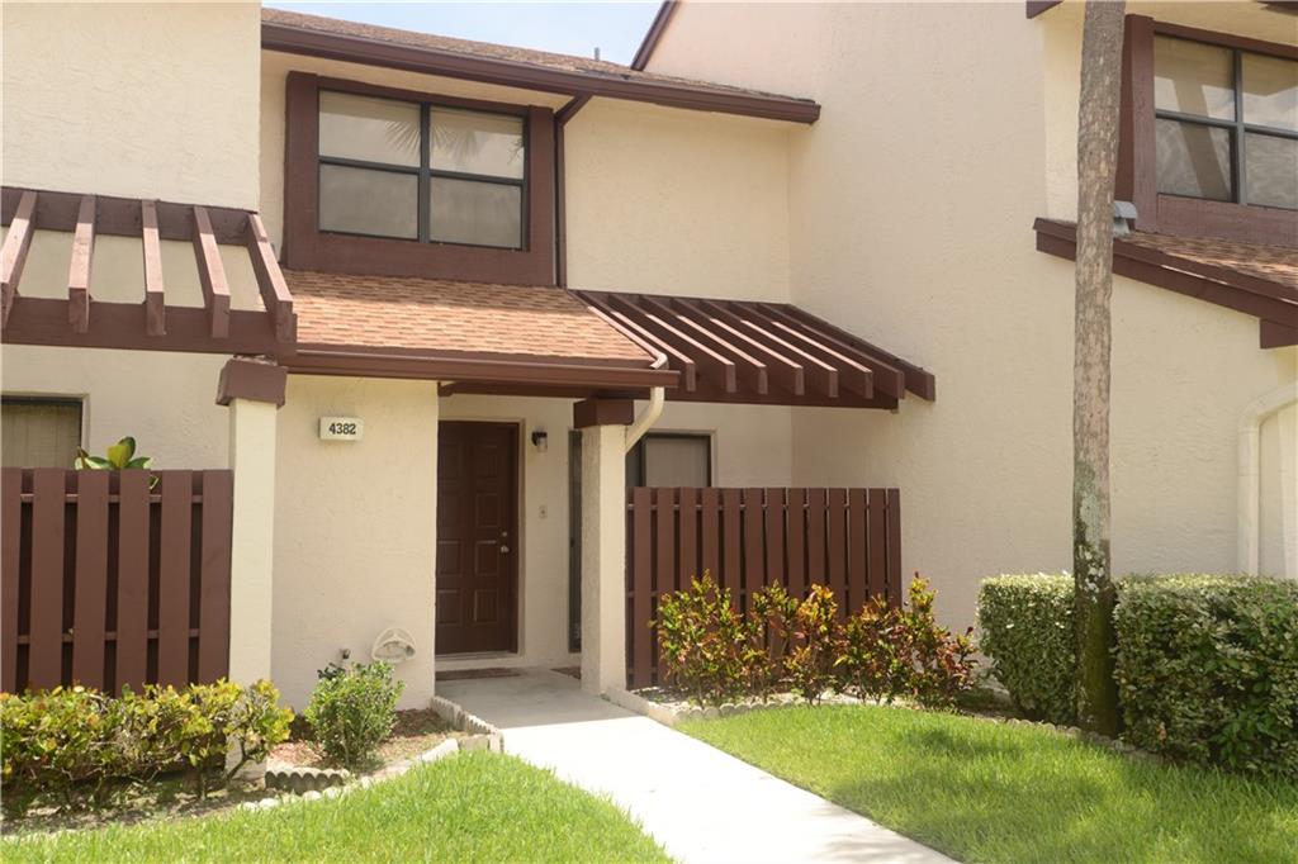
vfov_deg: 37.8
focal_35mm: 35
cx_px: 649
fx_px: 1261
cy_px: 432
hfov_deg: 54.4
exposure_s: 1/50
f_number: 8
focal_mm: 35
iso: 100
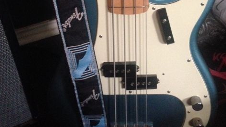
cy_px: 6
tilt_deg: -39.0
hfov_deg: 42.1
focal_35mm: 49
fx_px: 294
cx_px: 115
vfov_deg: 23.6
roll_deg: -0.5
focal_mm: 4.12
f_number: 2.4
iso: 640
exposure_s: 1/15
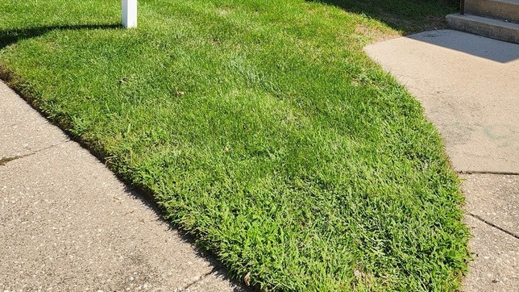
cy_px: -20
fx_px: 578
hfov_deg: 48.4
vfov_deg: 26.4
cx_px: 265
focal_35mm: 42
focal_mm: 5.4
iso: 20
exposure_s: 1/992
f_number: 1.8
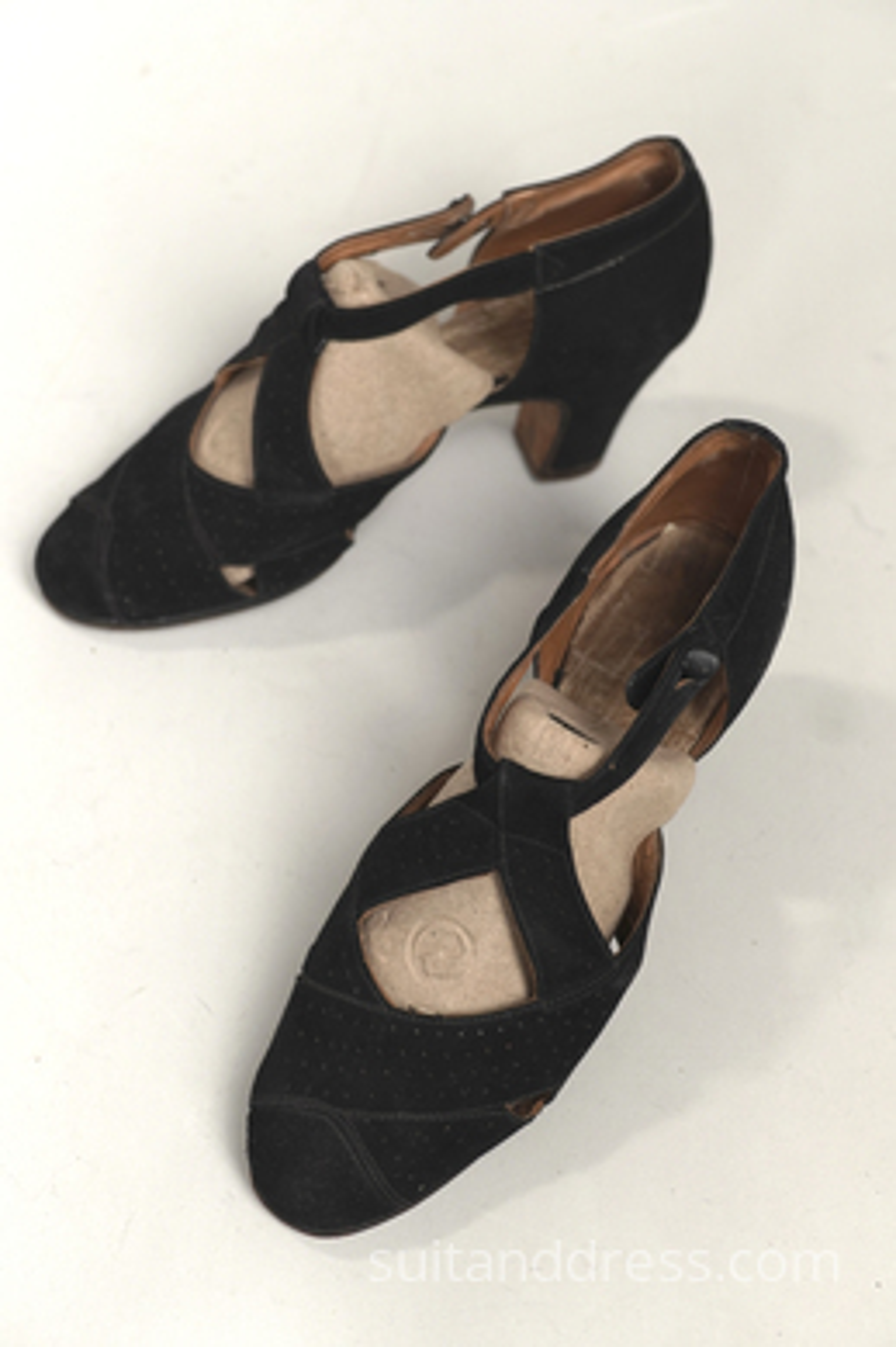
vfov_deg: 41.1
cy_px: 674
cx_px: 448
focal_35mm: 48
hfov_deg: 28.1
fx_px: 1793
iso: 400
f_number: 4
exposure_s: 1/80
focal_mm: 32
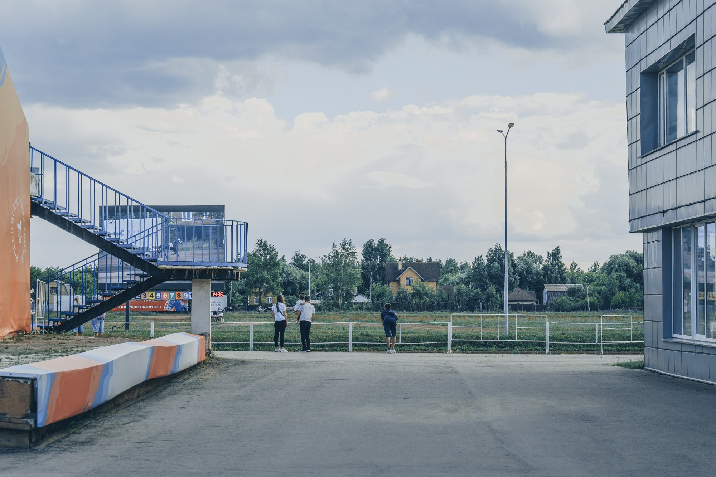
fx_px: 1589
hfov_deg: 25.4
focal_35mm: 80
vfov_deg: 17.1
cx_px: 400
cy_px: 238
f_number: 4
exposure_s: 1/640
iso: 50
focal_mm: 47
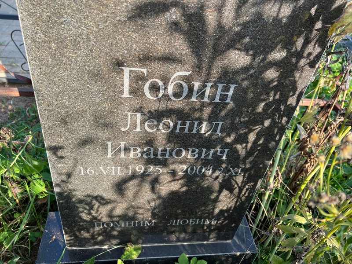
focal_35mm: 26
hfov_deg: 67.3
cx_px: 176
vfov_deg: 53.1
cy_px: 132
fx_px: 264
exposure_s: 1/407
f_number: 1.5
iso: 50
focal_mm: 5.7
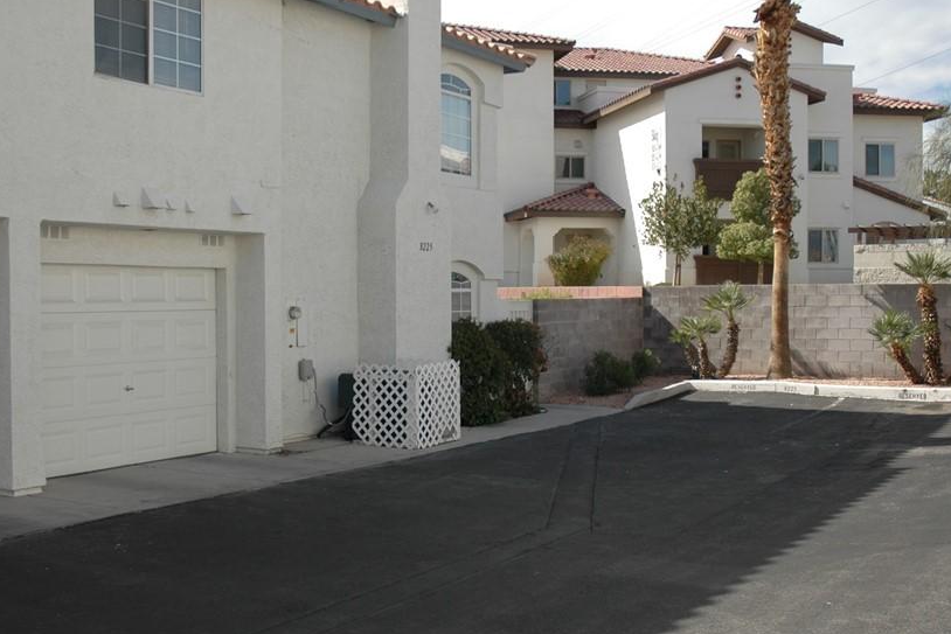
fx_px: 1268
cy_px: 321
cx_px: 438
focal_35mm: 48
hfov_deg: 41.1
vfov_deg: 28.1
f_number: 3.8
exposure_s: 1/1600
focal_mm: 24
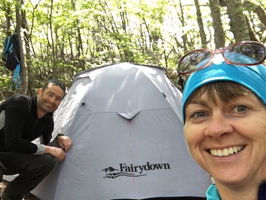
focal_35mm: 40
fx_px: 308
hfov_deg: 46.6
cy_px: 113
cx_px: 115
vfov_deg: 36.0
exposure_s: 1/50
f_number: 2.2
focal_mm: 2.65
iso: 50
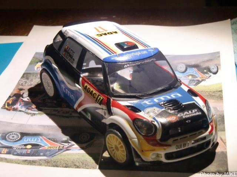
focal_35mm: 76
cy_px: 88
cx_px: 118
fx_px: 520
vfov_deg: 19.4
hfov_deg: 25.7
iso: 400
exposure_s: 1/40
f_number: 4.6
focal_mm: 13.6
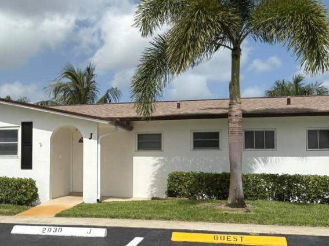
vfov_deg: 32.8
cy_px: 147
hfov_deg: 42.4
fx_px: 418
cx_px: 109
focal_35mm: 44
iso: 50
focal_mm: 5.96
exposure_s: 1/6329
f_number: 1.6
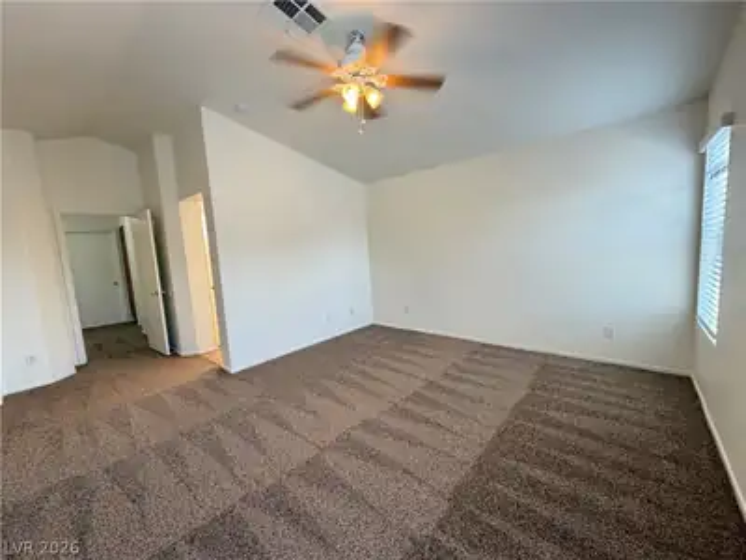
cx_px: 373
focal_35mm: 14
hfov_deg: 102.1
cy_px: 280
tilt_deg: -4.7
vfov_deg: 85.7
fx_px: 302
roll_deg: +3.6
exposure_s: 1/60
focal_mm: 2.22
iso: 200
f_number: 2.2
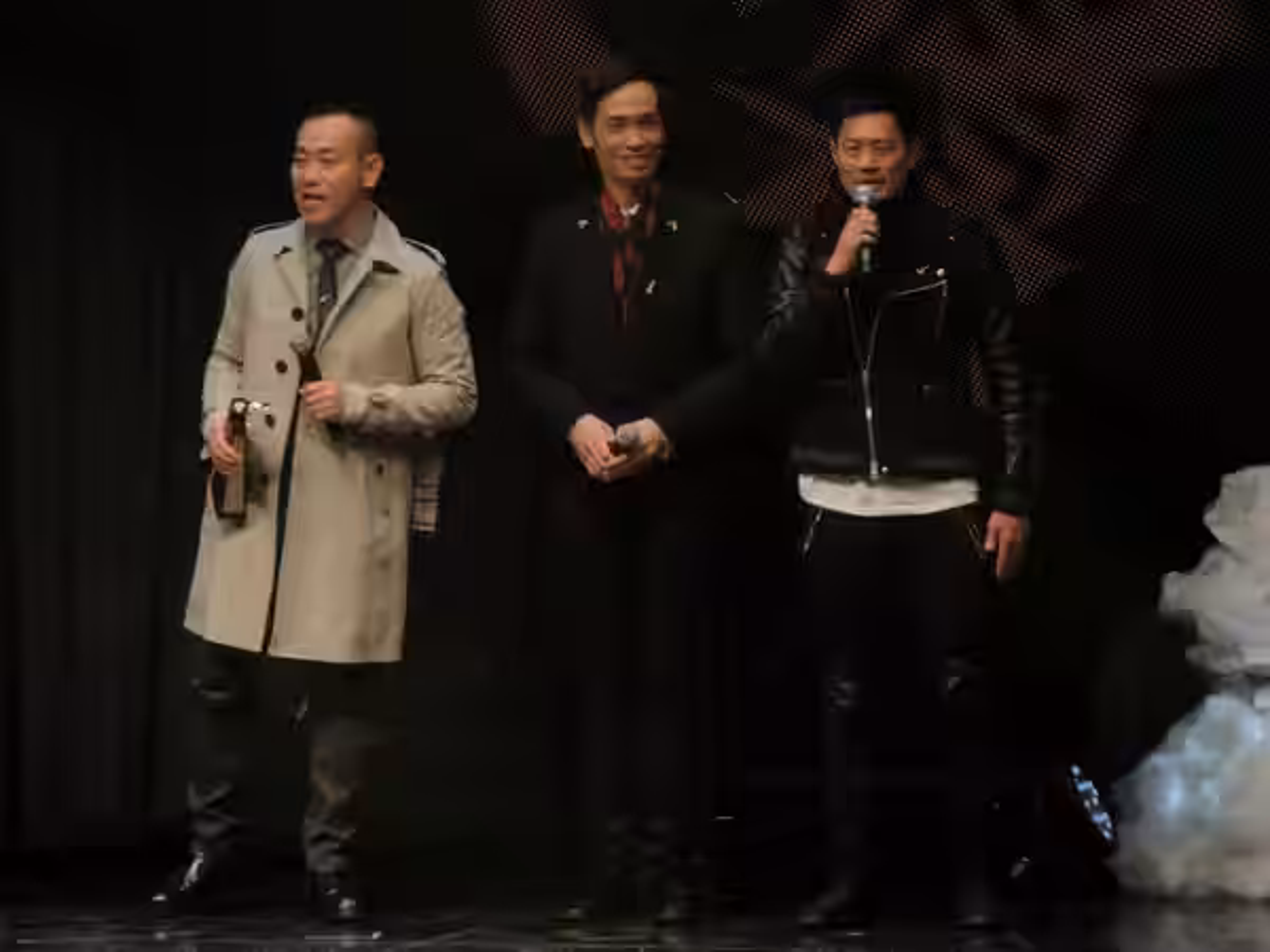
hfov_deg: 2.0
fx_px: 36688
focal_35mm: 1000
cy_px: 476
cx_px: 635
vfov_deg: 1.5
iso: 400
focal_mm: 180
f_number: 5.9
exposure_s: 1/60
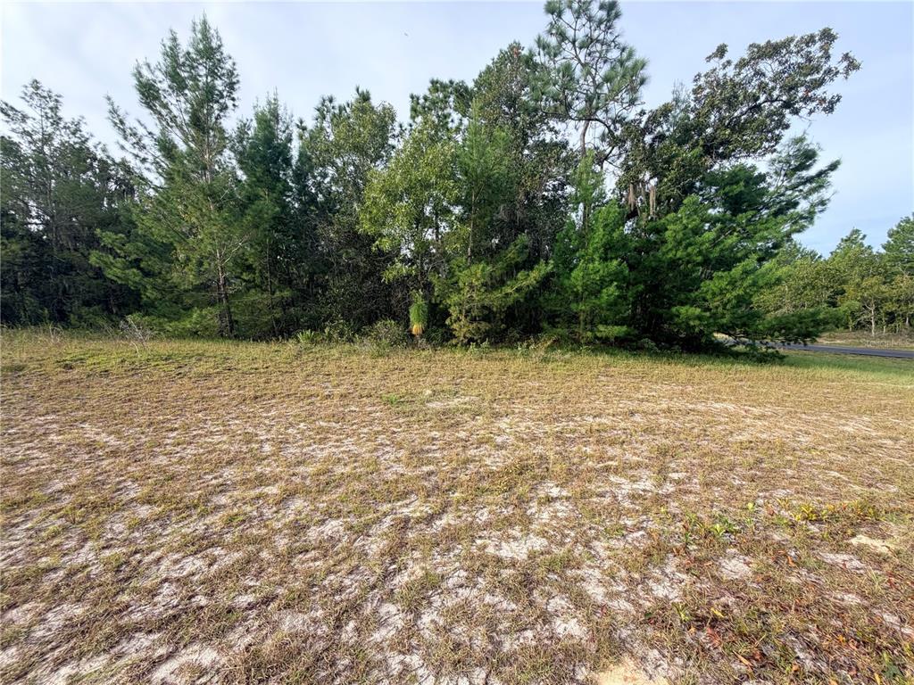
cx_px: 457
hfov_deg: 102.1
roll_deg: +0.0
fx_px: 370
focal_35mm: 14
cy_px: 342
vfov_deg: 85.7
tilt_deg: -4.9
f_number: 2.2
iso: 50
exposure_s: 1/502
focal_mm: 2.22
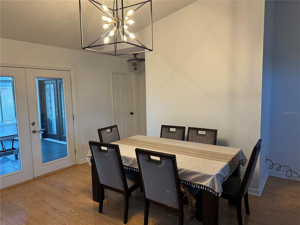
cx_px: 150
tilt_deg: -6.5
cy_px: 112
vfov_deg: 56.8
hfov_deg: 71.6
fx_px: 208
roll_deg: +1.3
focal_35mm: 24
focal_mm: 6.76
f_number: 1.78
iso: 200
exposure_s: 1/60
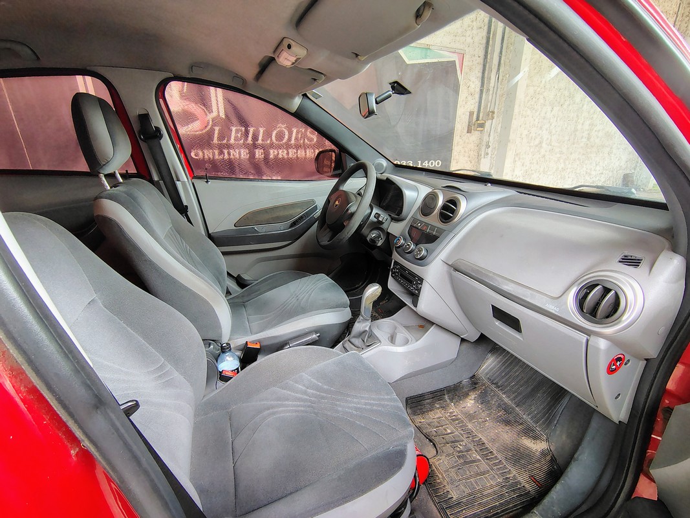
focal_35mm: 16
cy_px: 259
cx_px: 345
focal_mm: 2.13
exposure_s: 1/40
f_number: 2.2
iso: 429
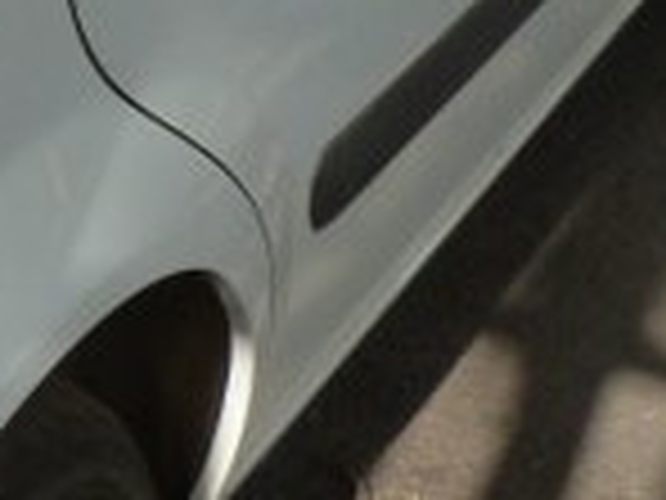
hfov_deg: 13.3
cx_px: -500
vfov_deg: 10.9
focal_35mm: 135
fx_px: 2597
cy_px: -23
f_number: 4.5
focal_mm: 4.5
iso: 125
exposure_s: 1/200
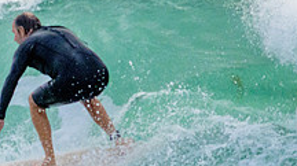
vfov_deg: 0.4
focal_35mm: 3085
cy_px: 130
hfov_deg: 0.7
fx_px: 24271
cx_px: -60
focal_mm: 800
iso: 1600
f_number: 11
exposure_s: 1/2000
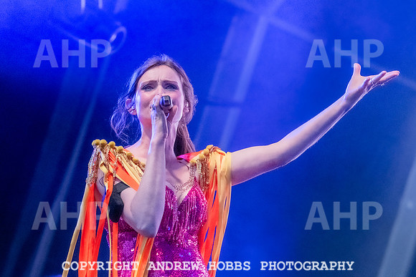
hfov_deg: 12.8
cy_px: 117
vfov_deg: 8.5
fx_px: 1858
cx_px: 177
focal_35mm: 161
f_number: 4.5
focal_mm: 110
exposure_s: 1/800
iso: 4000
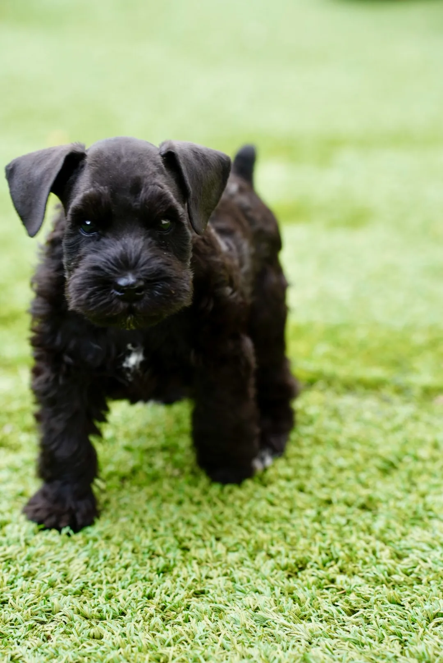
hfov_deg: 14.9
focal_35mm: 92
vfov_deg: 22.1
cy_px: 332
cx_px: 222
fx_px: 1695
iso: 100
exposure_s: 1/100
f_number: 4
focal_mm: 92
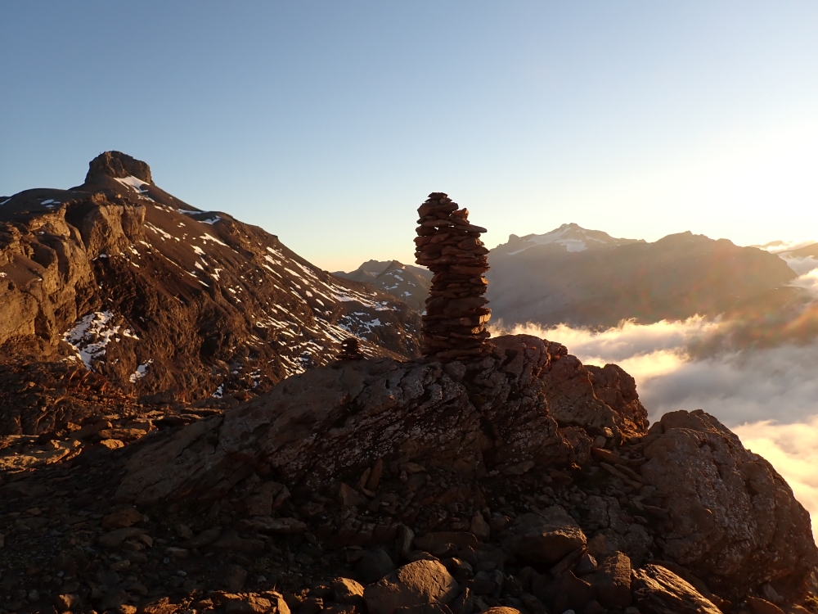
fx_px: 591
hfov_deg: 69.4
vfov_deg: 54.9
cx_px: 409
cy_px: 307
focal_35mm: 25
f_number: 2.8
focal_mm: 4.5
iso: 100
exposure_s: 1/500
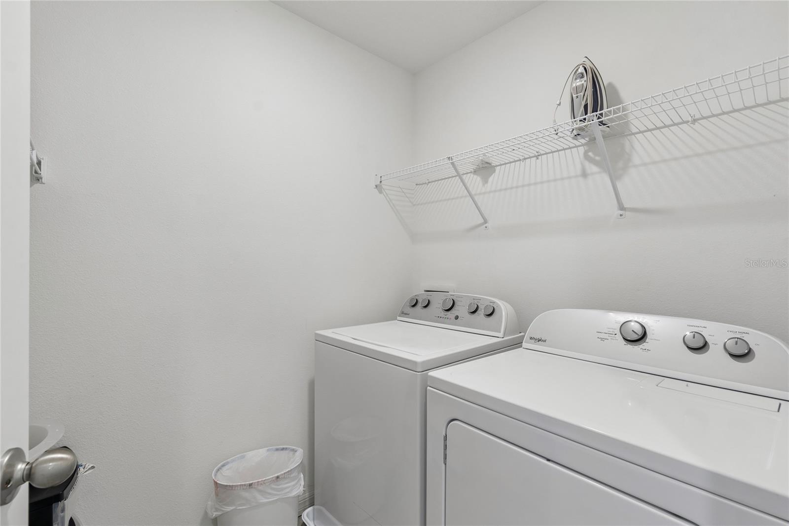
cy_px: 263
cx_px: 394
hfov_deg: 100.4
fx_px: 329
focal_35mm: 15
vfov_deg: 77.3
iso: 100
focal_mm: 10
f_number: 7.1
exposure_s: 1/2.5
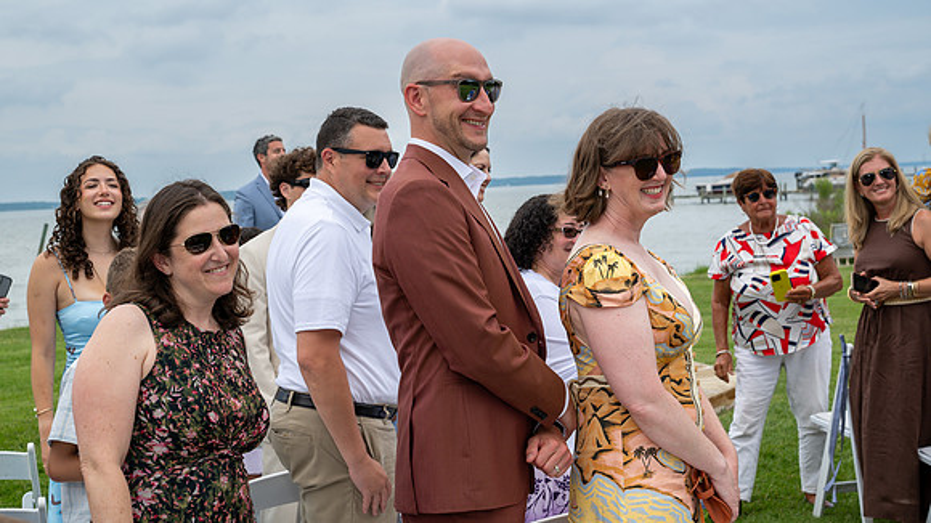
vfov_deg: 22.4
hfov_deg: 38.8
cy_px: 233
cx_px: 450
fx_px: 1321
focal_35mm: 54
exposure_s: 1/250
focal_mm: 49
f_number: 7.1
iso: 64
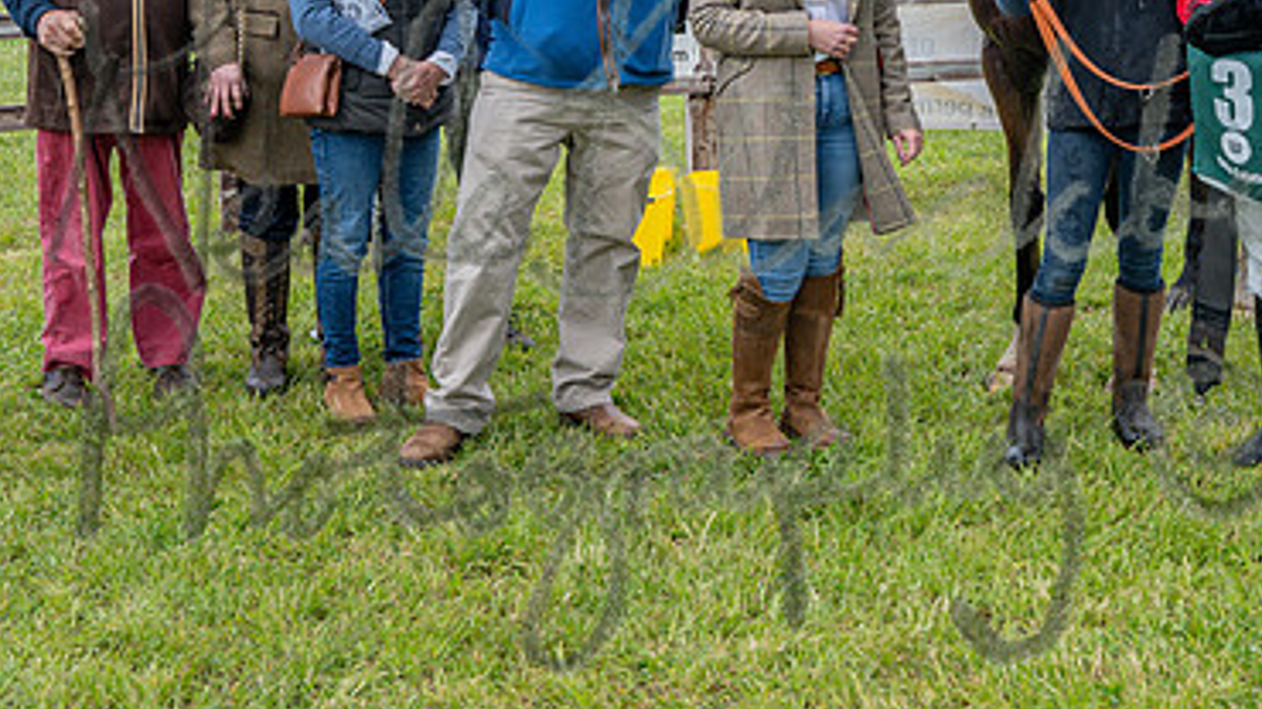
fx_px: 2242
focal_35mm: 67
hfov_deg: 31.0
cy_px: 78
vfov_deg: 17.7
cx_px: 912
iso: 200
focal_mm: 35
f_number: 5
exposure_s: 1/500
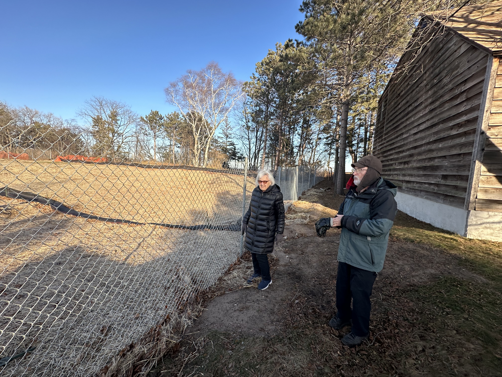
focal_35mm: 14
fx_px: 203
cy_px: 188
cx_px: 251
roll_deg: -1.1
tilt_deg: -4.1
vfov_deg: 85.7
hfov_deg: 102.1
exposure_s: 1/759
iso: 40
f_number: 2.2
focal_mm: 2.22
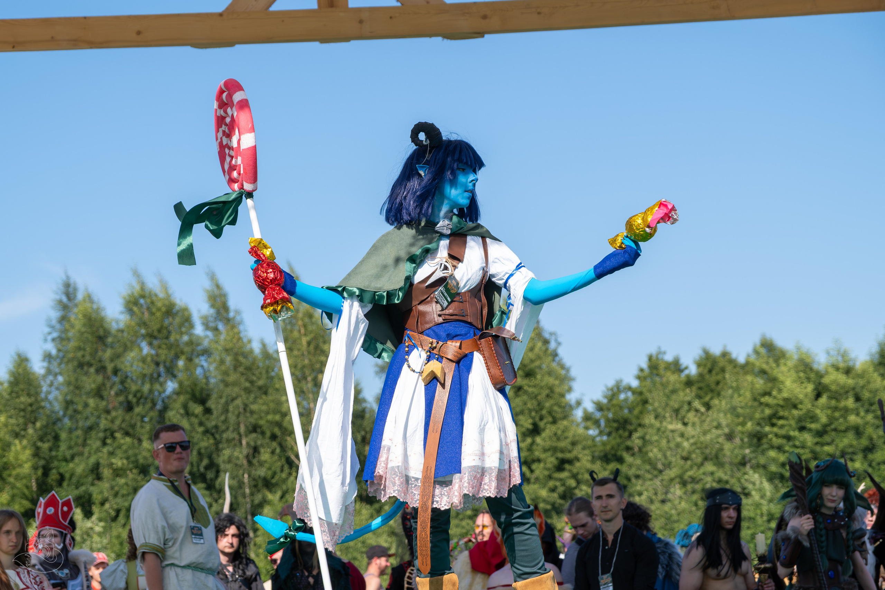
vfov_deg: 14.7
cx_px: 430
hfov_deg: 21.9
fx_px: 2287
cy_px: 274
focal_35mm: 93
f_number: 4
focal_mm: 55
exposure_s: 1/1000
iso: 160
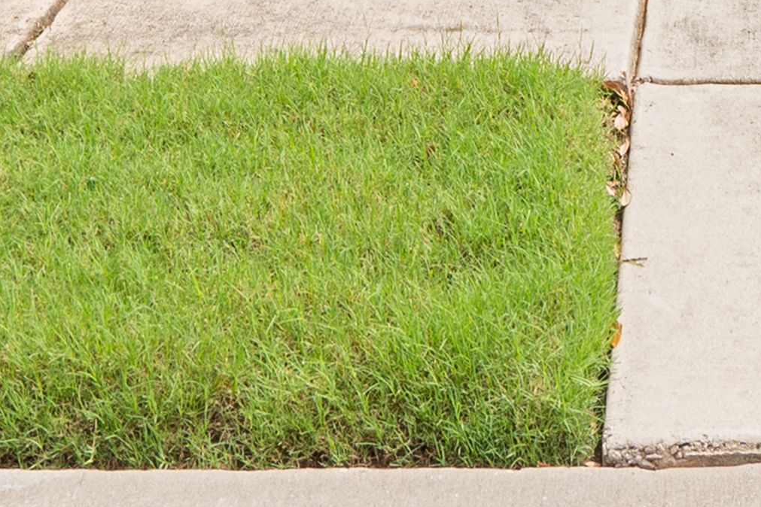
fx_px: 2008
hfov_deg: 20.7
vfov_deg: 10.8
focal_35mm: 95
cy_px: -911
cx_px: 776
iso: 160
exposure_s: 1/160
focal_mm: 16
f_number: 9
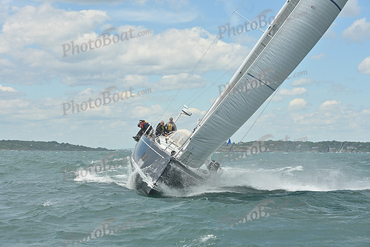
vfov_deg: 14.4
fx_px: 977
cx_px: 185
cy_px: 124
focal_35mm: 95
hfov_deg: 21.5
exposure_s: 1/1250
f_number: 8
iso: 250
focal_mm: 95
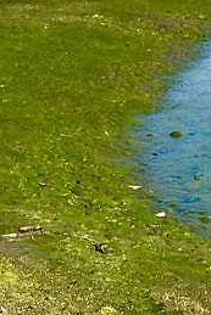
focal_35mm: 186
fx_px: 1633
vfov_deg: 10.7
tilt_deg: -1.3
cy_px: -158
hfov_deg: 7.2
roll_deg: -0.9
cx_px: 398
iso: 25
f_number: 2.2
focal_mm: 4.15
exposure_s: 1/1479
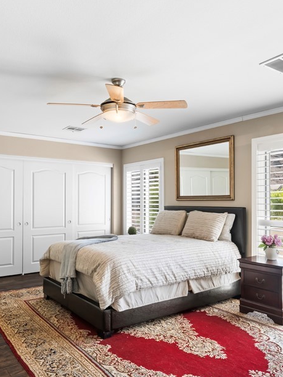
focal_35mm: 29
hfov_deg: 48.2
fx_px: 316
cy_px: 201
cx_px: 144
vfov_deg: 61.6
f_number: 8
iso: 400
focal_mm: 17
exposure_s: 1/13
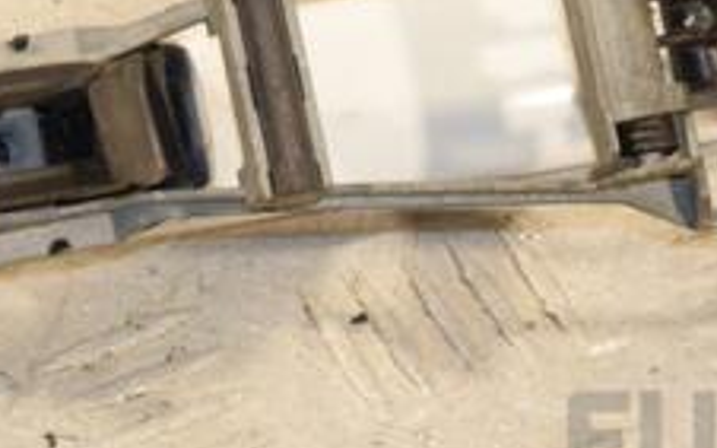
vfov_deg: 3.8
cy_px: 16
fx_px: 6745
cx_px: 508
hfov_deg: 6.1
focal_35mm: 345
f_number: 7.1
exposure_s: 1/200
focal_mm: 85
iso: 800
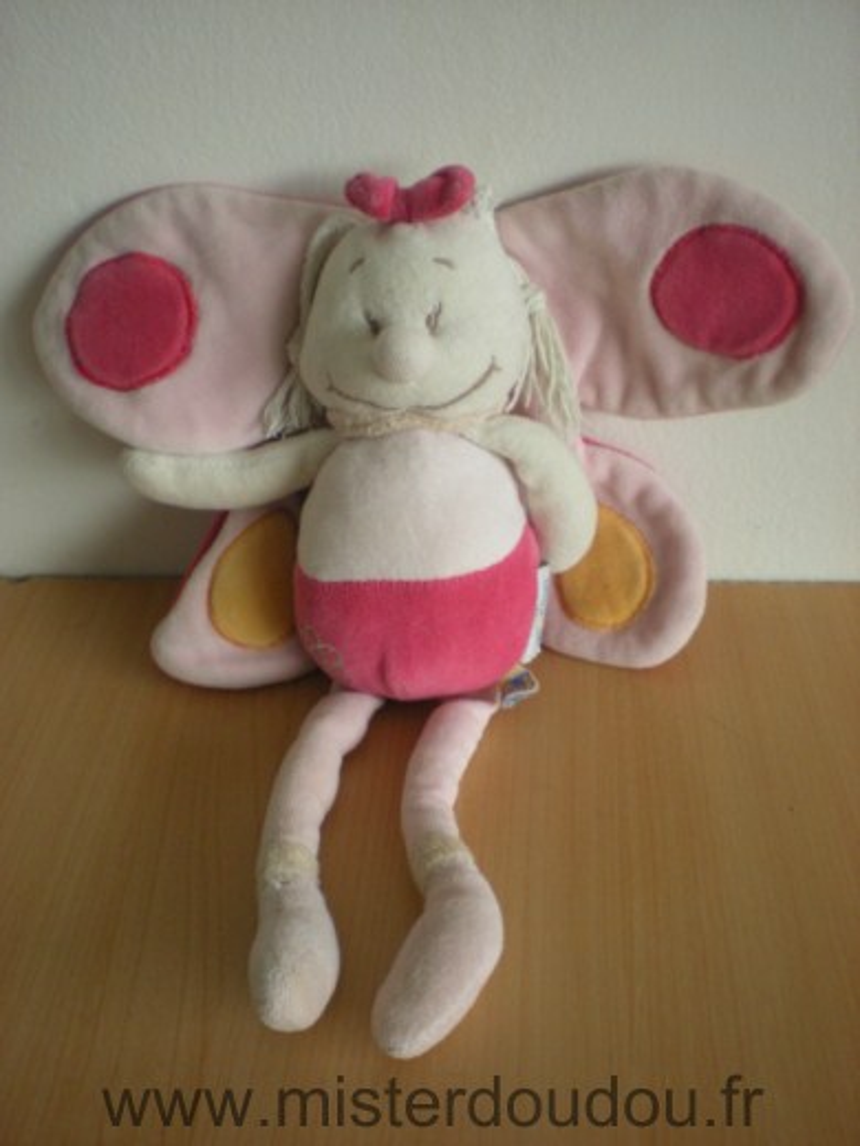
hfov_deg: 37.7
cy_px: 573
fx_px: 1259
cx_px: 430
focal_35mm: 38
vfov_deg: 49.0
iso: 200
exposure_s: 1/49.7
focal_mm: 6.3
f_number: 3.1
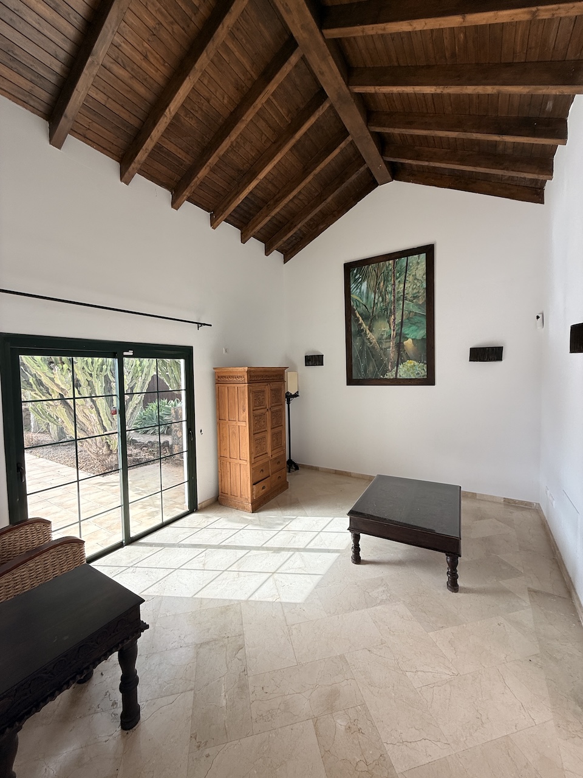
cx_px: 292
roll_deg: +0.5
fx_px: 314
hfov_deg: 85.7
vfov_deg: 102.1
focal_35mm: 14
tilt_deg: -2.2
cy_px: 389
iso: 64
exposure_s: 1/257
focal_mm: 2.22
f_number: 2.2
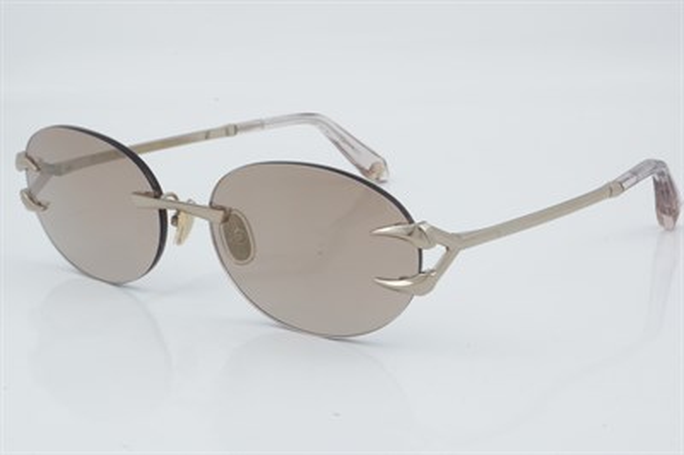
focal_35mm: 75
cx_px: 342
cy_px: 228
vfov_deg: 18.2
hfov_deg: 27.0
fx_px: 1424
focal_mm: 50
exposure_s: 1/3
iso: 100
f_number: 29
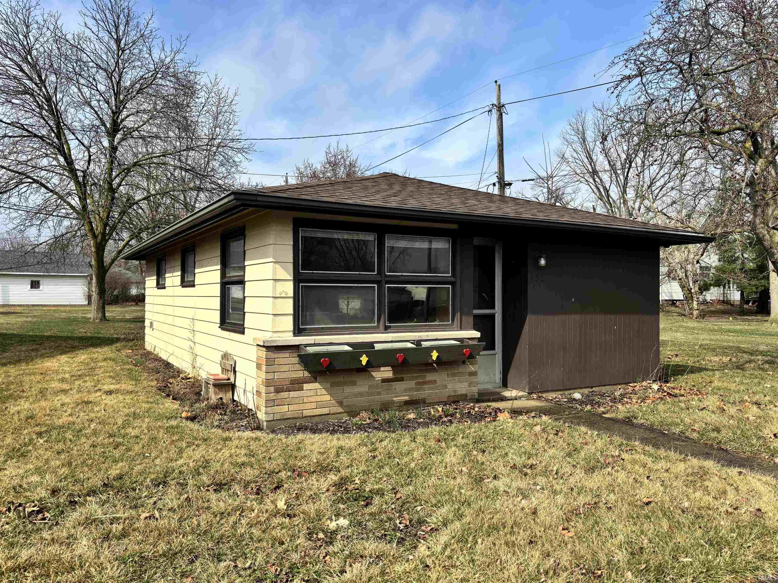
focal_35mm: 26
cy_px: 292
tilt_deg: +2.1
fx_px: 584
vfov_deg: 53.1
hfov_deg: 67.3
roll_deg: +0.6
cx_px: 389
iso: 50
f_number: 1.6
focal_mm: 5.96
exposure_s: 1/3205
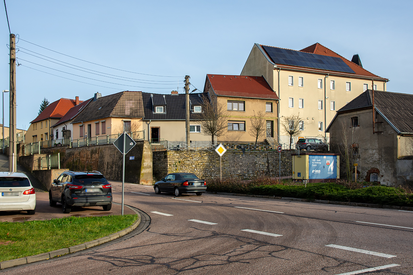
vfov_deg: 40.0
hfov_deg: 57.2
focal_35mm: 33
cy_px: 138
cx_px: 206
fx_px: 379
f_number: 7.1
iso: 200
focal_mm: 22
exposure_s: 1/640
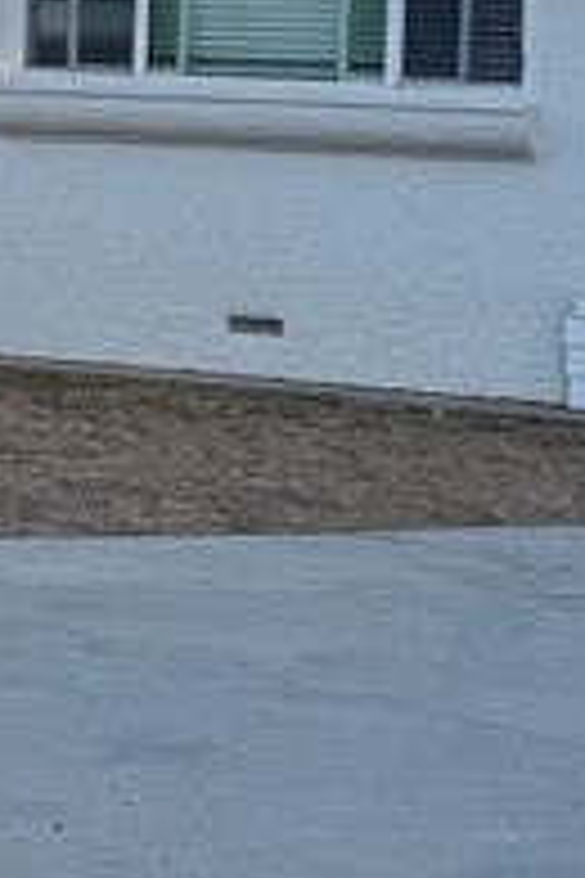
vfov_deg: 15.6
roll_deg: -3.3
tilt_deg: -1.2
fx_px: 3193
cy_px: 194
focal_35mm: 131
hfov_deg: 10.4
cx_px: 32
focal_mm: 6.76
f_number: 1.78
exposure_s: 1/898
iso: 80
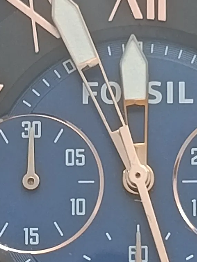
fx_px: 1927
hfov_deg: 5.8
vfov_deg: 7.7
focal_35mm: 254
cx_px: 137
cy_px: 311
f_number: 1.7
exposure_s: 1/100
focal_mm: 5.24
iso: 420
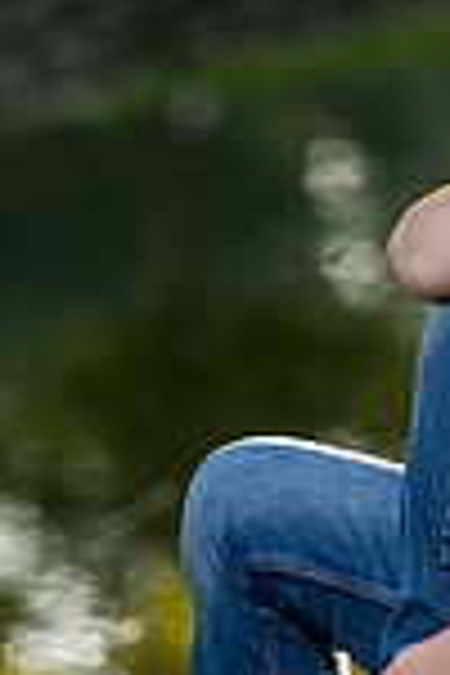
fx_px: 8999
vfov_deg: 4.3
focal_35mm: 480
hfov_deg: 2.9
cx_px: 522
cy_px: 360
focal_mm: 160
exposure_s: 1/250
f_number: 3.2
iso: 200
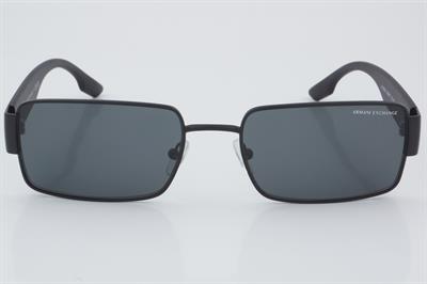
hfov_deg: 24.6
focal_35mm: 82
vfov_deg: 16.5
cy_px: 142
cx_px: 214
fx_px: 978
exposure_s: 1/4
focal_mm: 55
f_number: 32
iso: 100
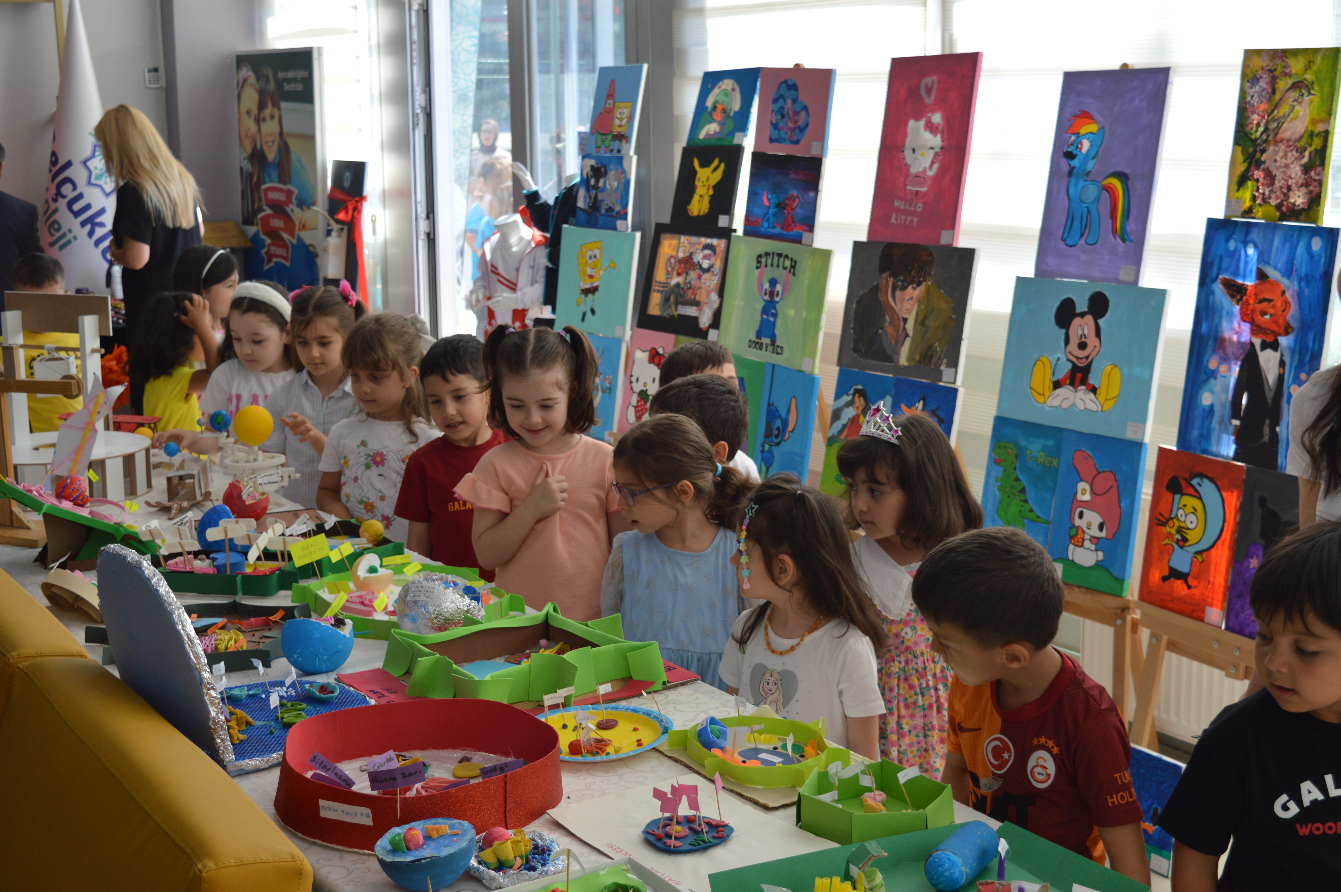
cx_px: 670
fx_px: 1898
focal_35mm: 51
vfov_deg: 26.4
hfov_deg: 38.9
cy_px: 446
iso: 200
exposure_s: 1/125
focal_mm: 34
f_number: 5.6
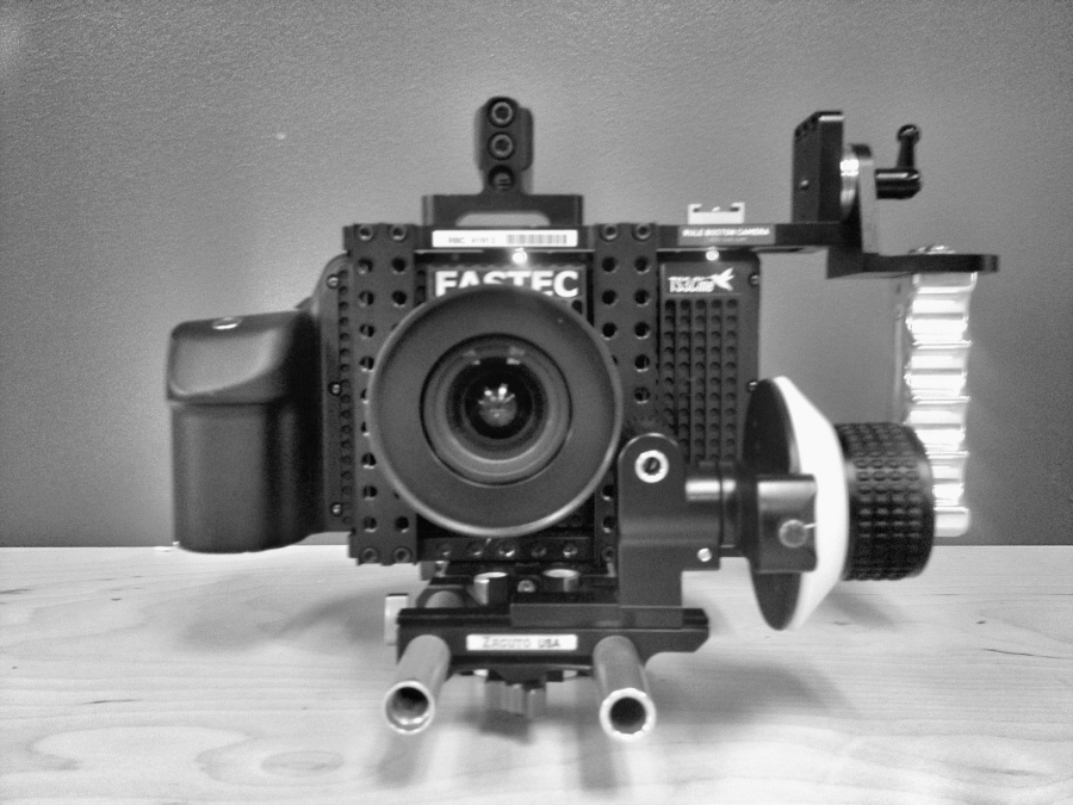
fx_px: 1085
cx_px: 536
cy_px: 402
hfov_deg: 52.6
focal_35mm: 35
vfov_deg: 40.7
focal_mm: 4.28
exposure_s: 1/20
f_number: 2.4
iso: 125
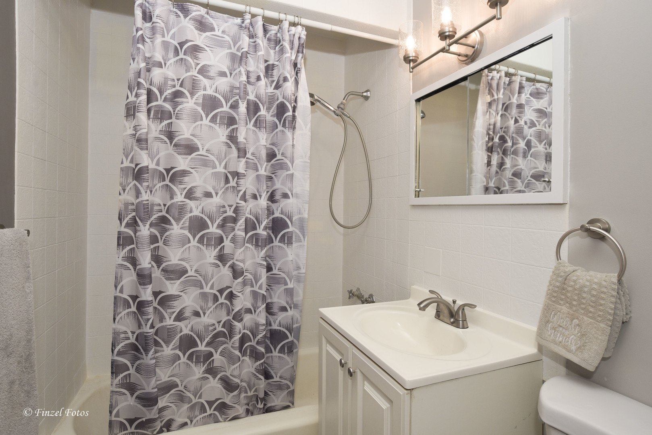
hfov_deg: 90.0
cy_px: 218
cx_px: 326
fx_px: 326
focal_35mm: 18
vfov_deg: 67.4
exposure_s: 1/60
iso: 400
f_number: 8
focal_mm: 18
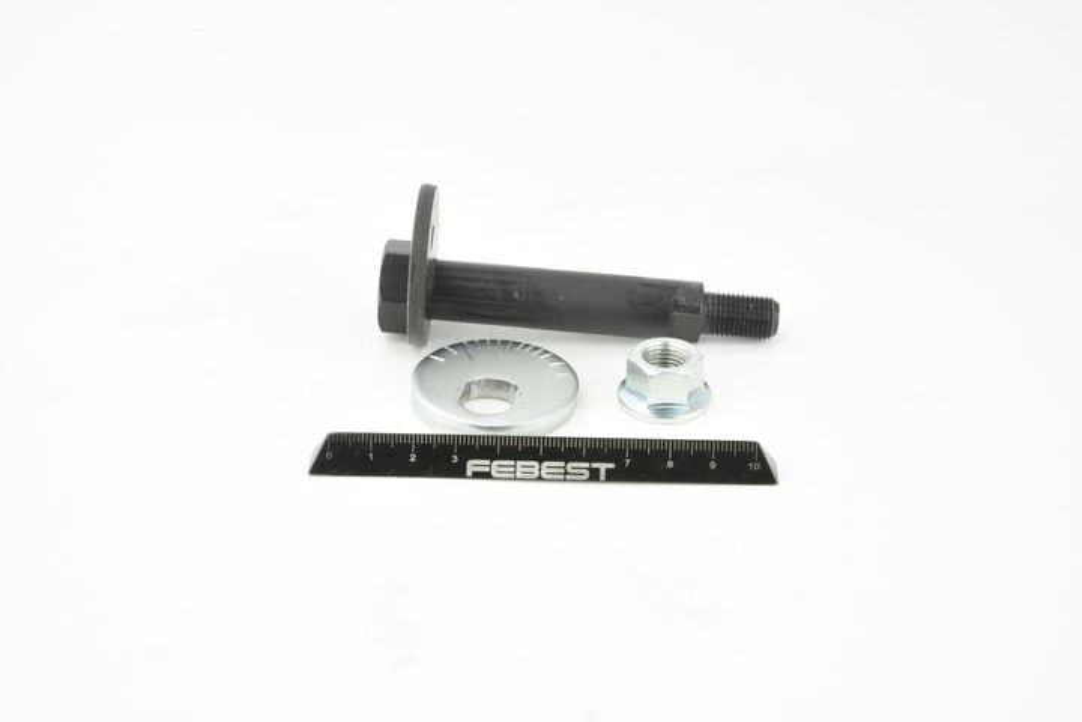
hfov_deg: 33.4
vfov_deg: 22.6
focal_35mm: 60
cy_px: 361
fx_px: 1803
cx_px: 541
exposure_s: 1/2
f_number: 36
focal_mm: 60
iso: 100
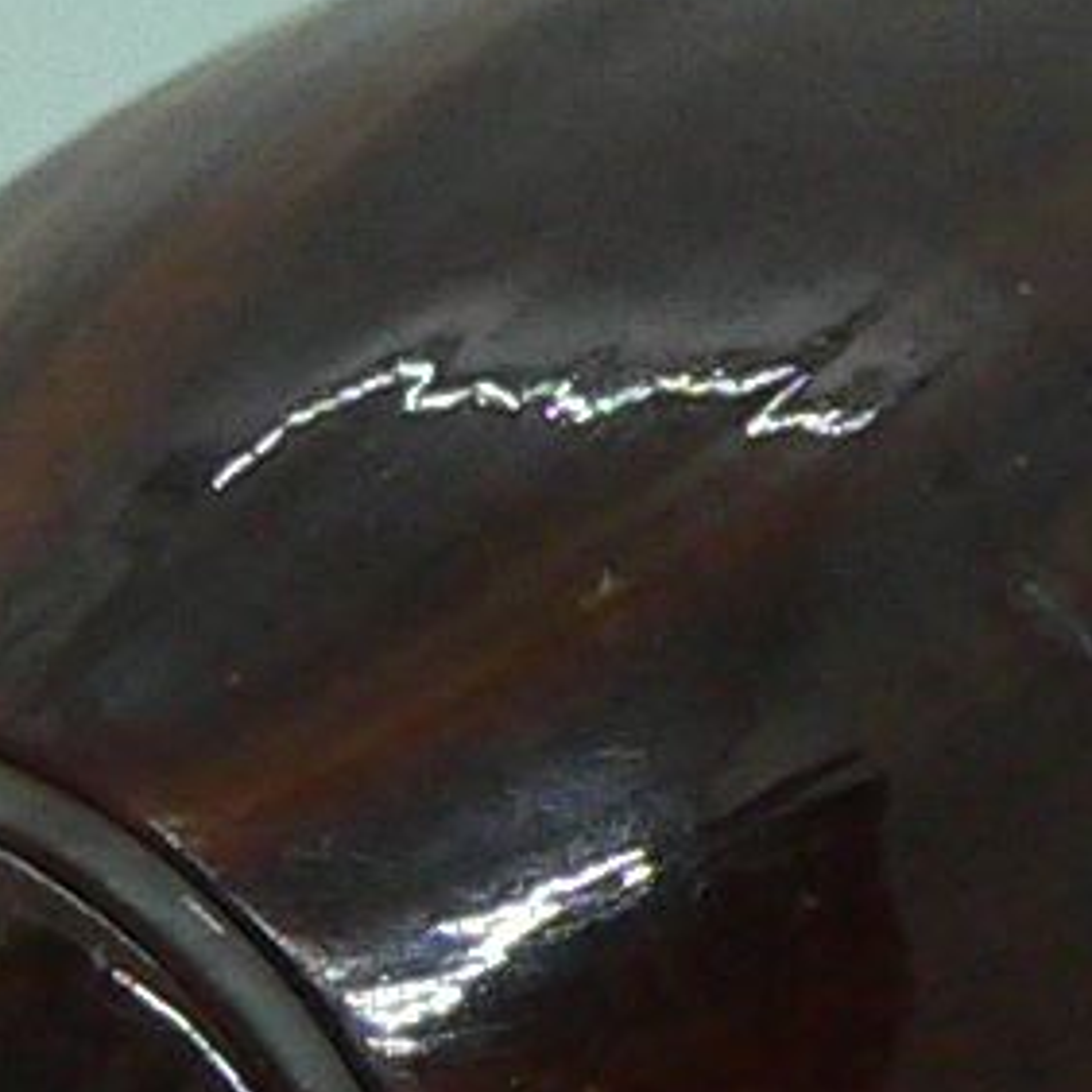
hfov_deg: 7.9
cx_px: 976
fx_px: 7888
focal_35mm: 221
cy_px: 1146
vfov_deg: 7.9
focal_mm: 4.6
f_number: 2.8
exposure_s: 1/60
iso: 100
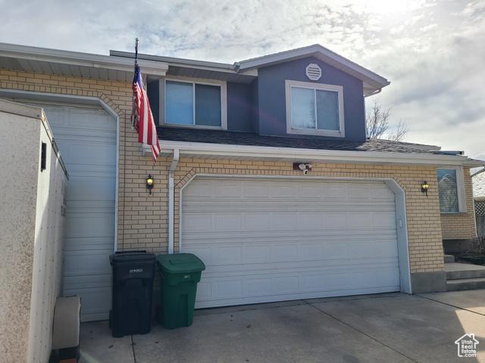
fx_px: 364
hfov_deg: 67.3
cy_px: 182
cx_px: 242
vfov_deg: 53.1
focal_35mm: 26
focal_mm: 5.4
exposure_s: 1/2371
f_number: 1.8
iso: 40
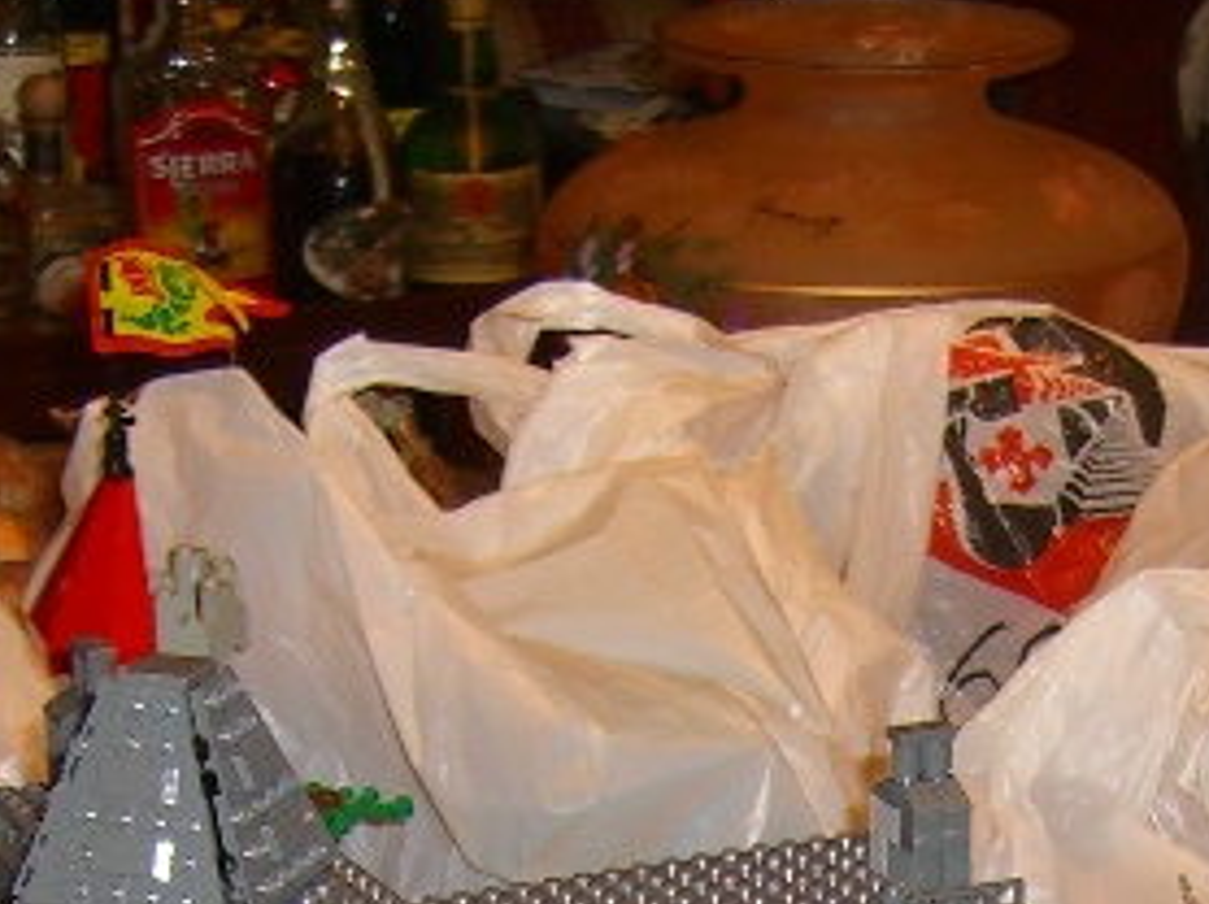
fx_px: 4885
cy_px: 1534
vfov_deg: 10.1
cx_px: 1039
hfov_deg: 14.0
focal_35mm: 140
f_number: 2.8
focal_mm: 7.9
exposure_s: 1/60
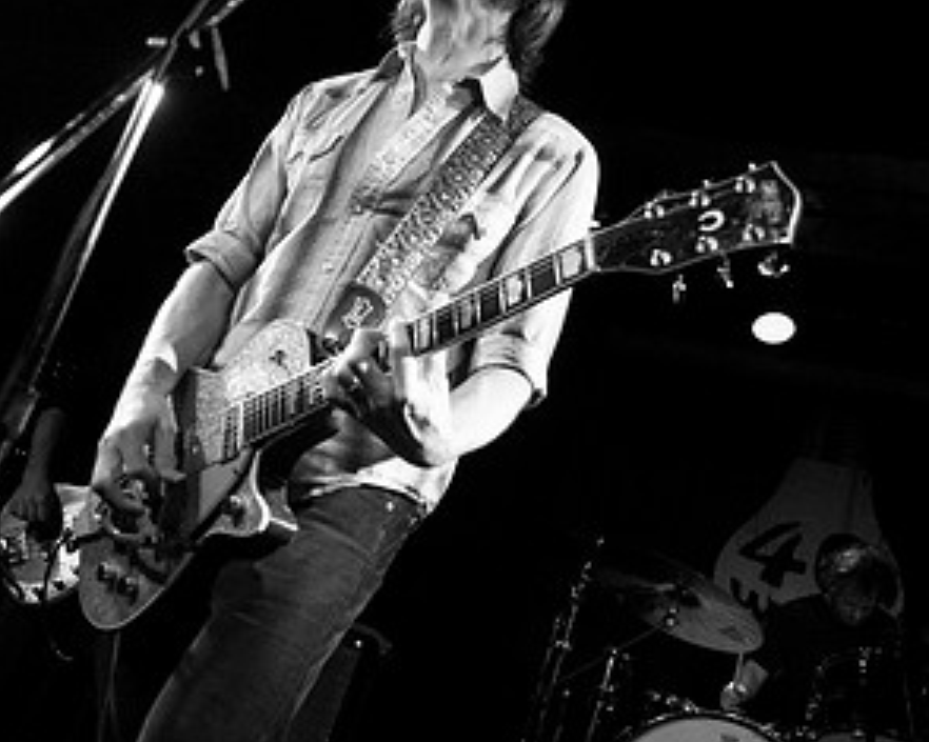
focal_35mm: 43
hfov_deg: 42.9
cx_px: 469
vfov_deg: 34.9
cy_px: 347
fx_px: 1182
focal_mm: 20
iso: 800
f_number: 3.2
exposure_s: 1/100
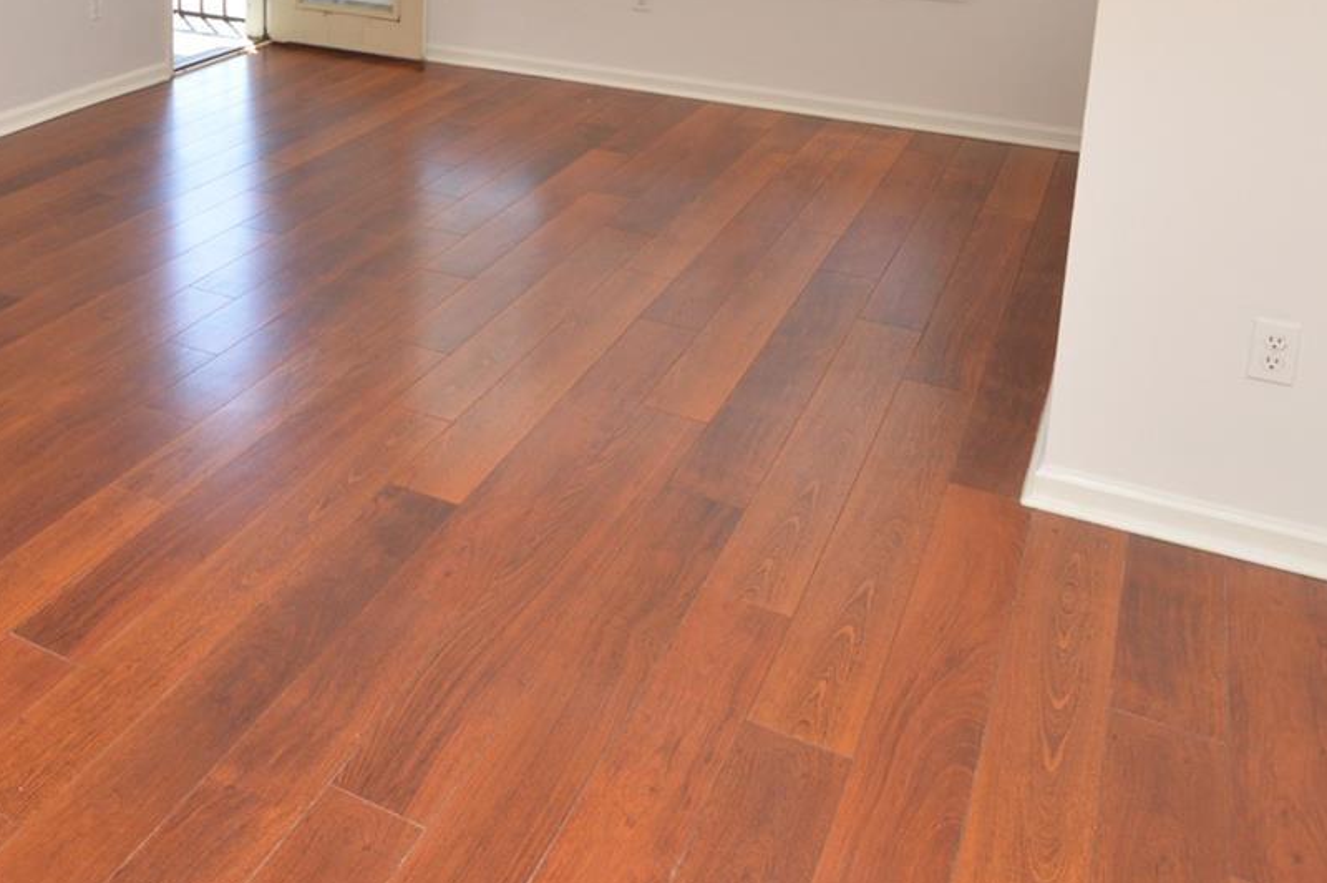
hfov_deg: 49.4
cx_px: 229
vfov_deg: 33.9
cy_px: 22
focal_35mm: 36
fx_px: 1326
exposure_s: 1/100
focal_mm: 12
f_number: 5
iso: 400
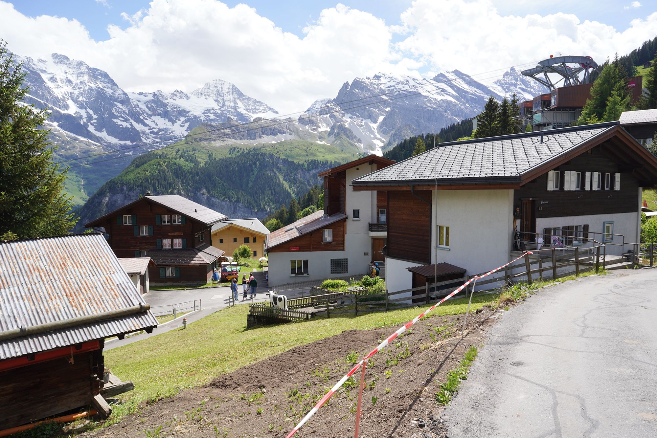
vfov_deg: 53.1
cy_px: 219
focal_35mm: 24
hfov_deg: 73.7
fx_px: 438
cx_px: 328
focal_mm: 24
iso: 100
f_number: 11
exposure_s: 1/100
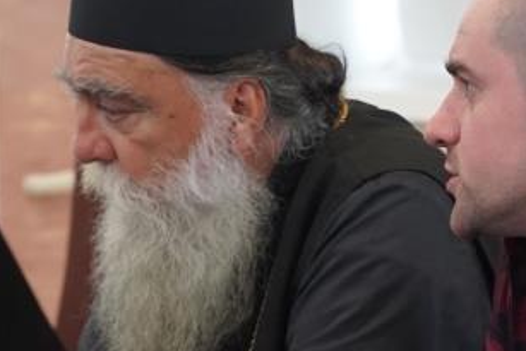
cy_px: 333
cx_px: 161
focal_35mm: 250
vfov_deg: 5.5
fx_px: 3654
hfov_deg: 8.2
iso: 5000
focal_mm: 75
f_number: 4
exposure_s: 1/160
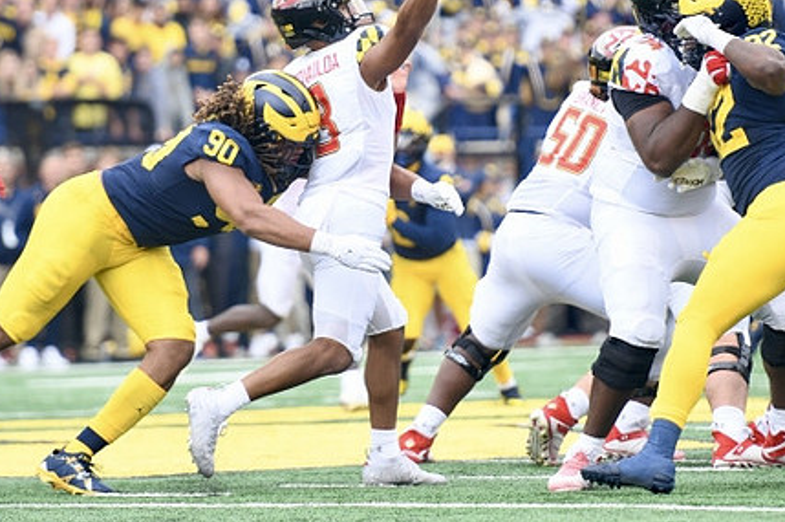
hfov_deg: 5.1
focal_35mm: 406
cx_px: 357
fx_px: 8843
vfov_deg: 3.4
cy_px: 176
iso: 400
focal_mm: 200
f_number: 2.8
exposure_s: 1/1250
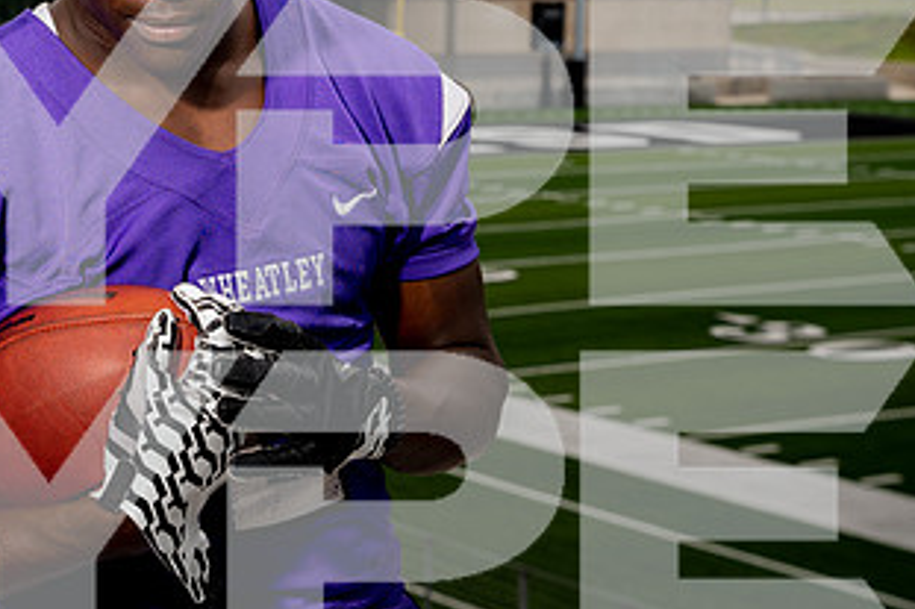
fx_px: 2515
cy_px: 152
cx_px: 179
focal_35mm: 99
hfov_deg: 20.4
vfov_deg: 13.8
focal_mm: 53
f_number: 6.3
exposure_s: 1/250
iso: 100
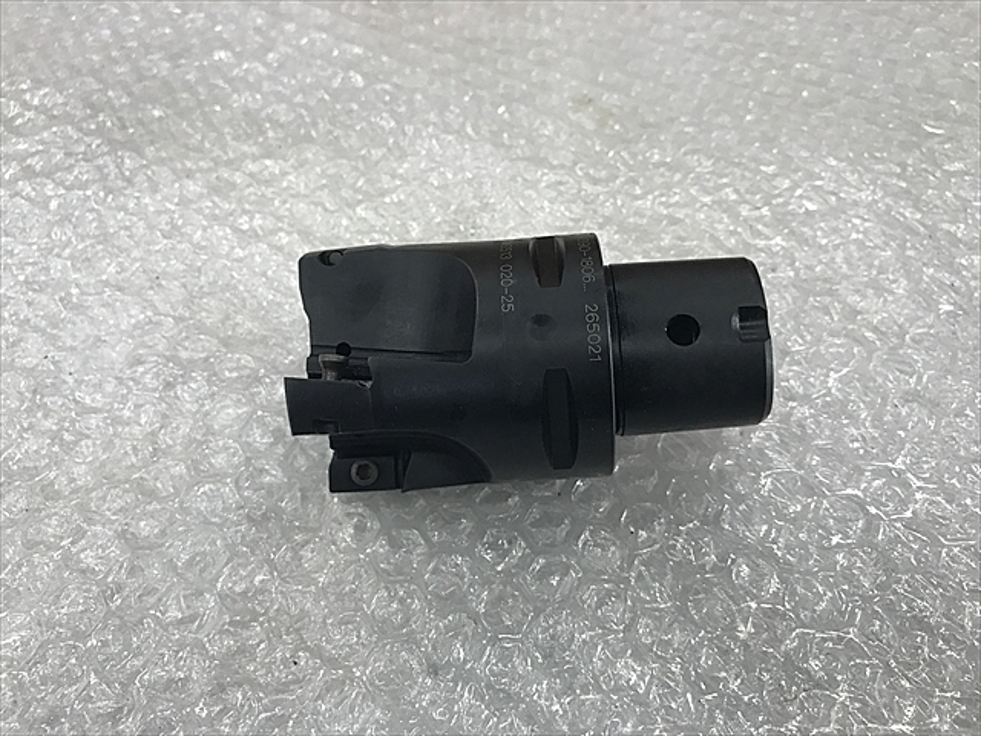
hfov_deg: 63.4
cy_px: 368
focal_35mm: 28
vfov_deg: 49.7
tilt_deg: -54.4
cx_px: 490
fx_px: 794
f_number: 1.8
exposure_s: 1/30
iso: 20
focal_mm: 3.99
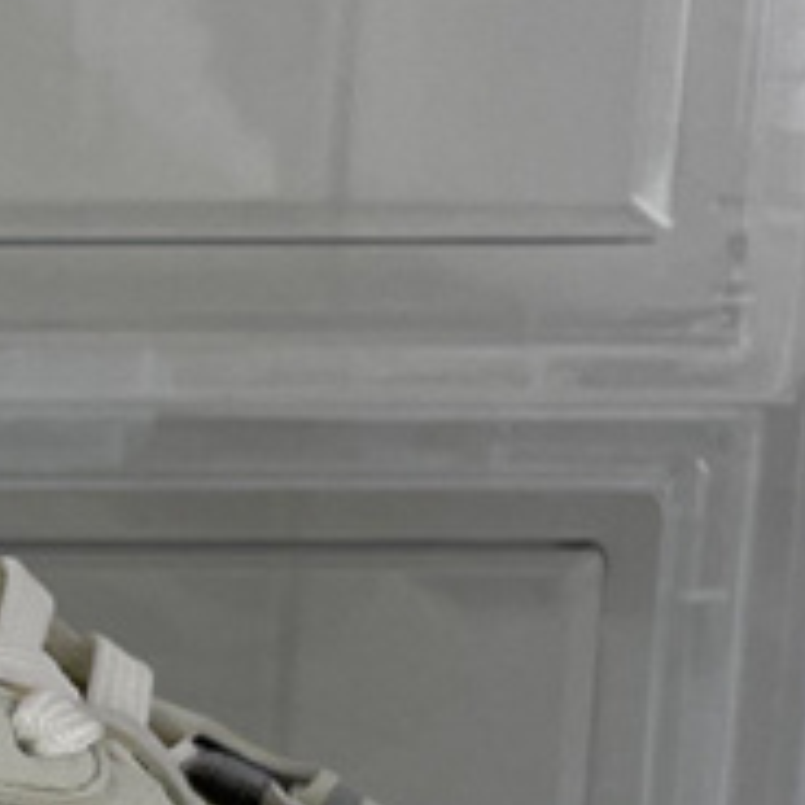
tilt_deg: -13.9
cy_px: 971
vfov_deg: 11.4
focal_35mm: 150
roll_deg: +0.2
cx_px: -643
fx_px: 3947
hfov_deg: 10.9
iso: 32
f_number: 1.6
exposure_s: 1/477
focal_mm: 4.2
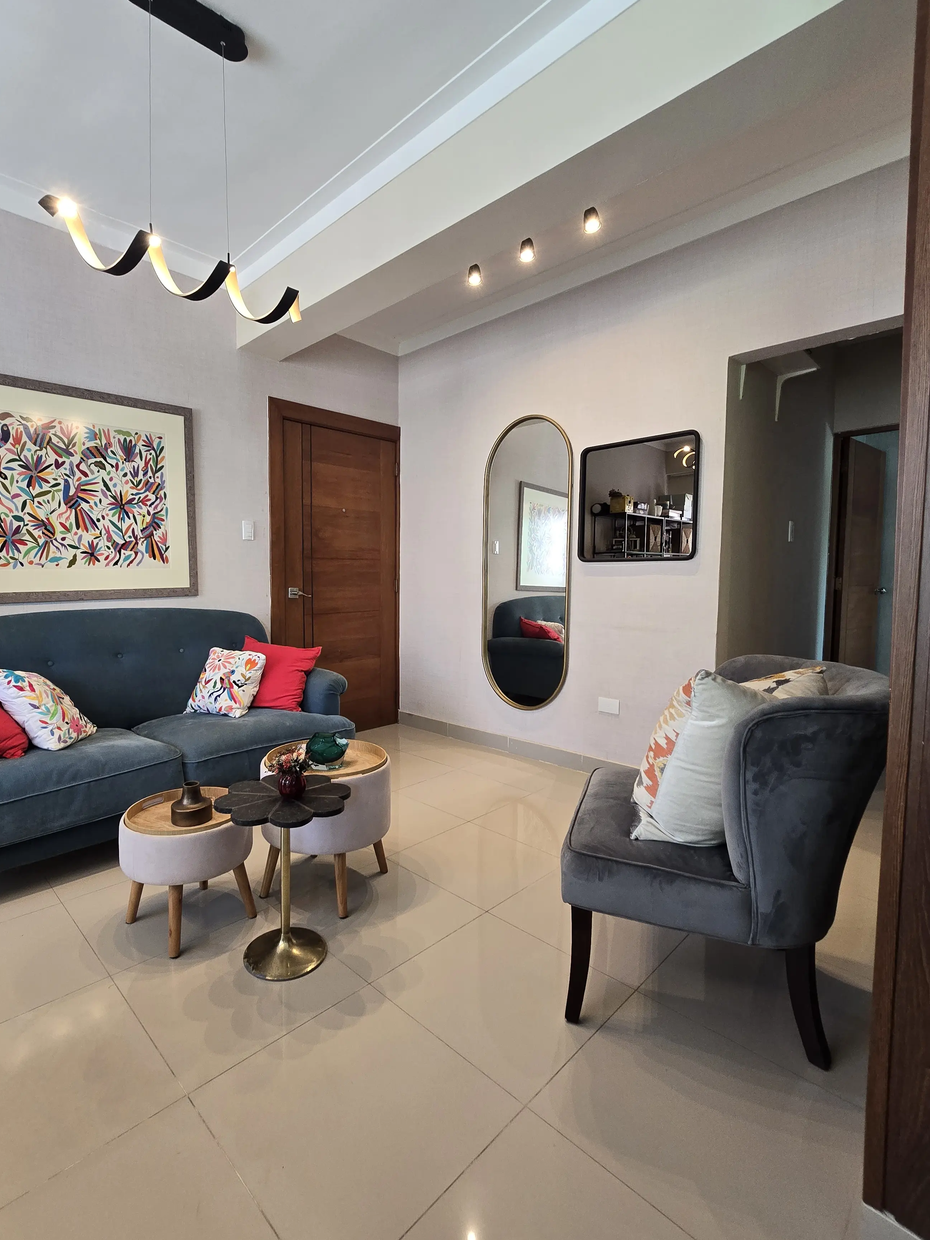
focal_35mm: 15
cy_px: 615
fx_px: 537
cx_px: 394
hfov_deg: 81.2
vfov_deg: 98.2
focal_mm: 2.2
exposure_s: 1/60
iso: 125
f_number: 2.2
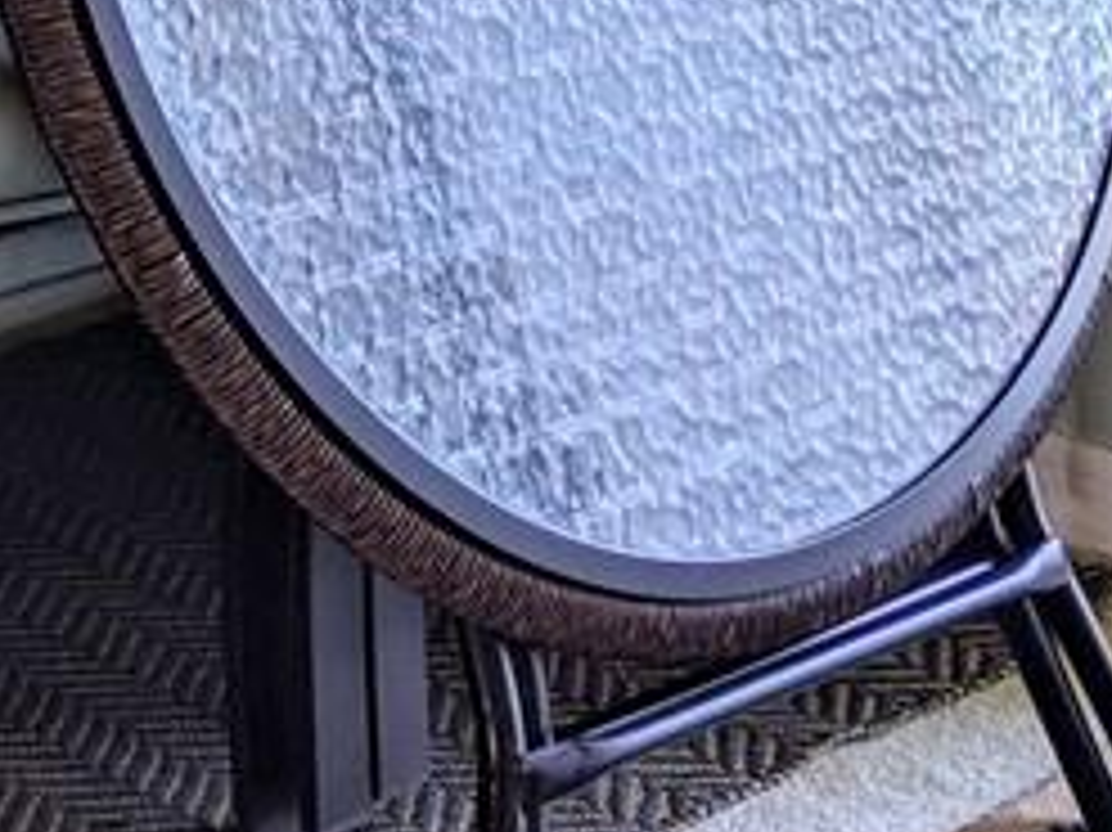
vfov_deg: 12.2
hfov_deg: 16.8
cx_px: -225
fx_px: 3596
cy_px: -607
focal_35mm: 112
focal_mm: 4.44
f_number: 1.8
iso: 66
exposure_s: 1/59.9
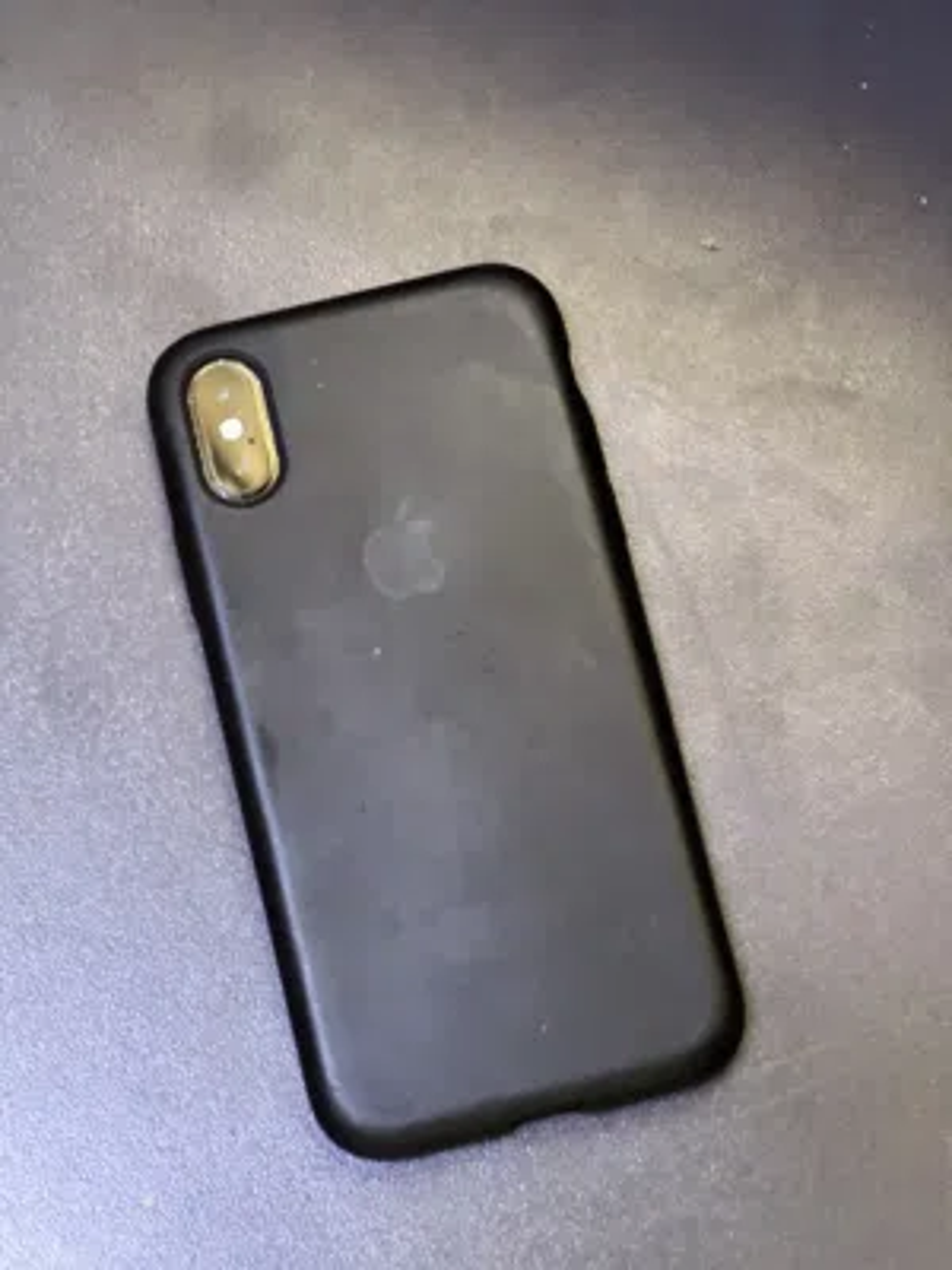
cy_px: 635
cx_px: 476
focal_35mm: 77
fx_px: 2824
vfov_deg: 25.3
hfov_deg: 19.1
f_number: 2.8
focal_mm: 9
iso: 400
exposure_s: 1/33
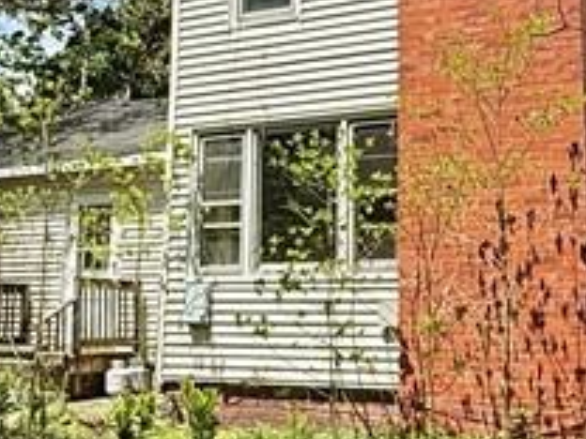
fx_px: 1168
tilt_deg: +13.4
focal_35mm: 69
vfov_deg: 20.9
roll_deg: -0.3
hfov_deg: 28.1
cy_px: 53
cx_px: 363
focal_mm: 2.22
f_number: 2.2
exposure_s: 1/1961
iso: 50
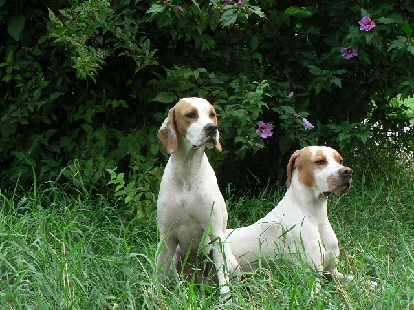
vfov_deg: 19.4
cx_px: 207
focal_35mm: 76
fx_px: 909
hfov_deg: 25.7
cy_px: 155
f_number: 3.6
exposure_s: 1/100
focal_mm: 12.6
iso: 200
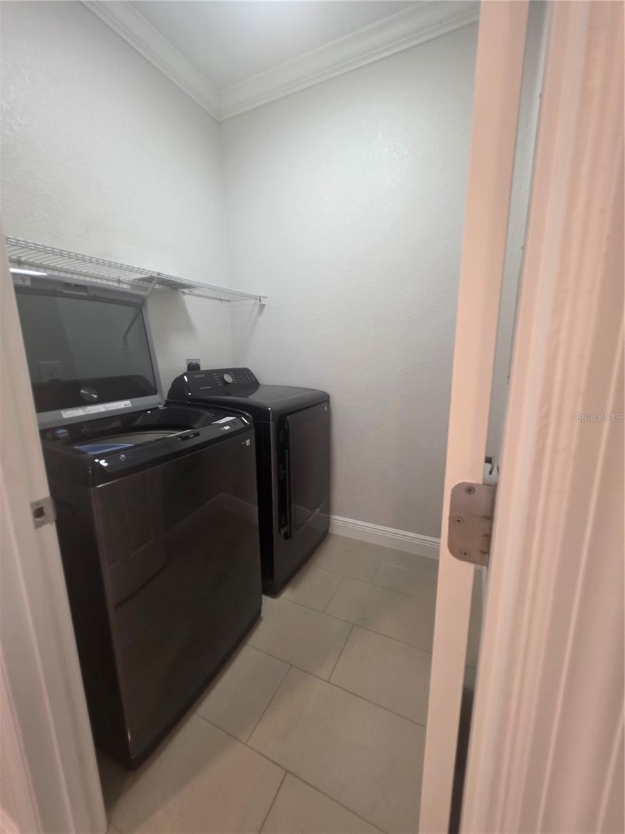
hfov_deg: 89.9
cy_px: 417
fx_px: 313
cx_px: 312
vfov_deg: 106.2
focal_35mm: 13
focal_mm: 2.2
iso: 160
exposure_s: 1/60
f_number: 1.9
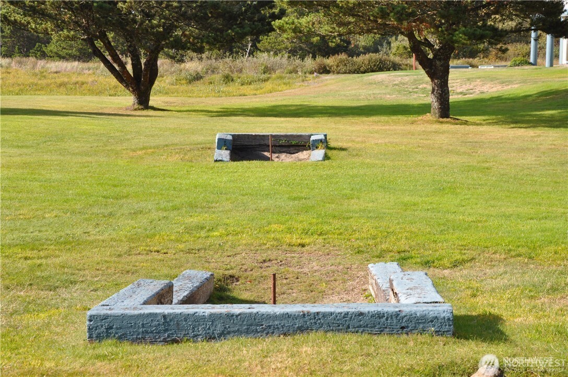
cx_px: 284
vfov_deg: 18.1
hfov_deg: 27.0
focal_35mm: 75
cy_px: 188
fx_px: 1182
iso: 200
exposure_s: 1/200
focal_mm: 50
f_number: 11
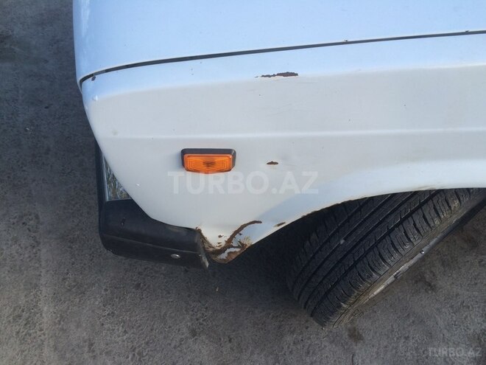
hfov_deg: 61.7
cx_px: 243
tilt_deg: -49.9
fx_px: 407
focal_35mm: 29
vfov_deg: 48.2
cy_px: 182
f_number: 2.2
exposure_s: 1/111
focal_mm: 4.15
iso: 32
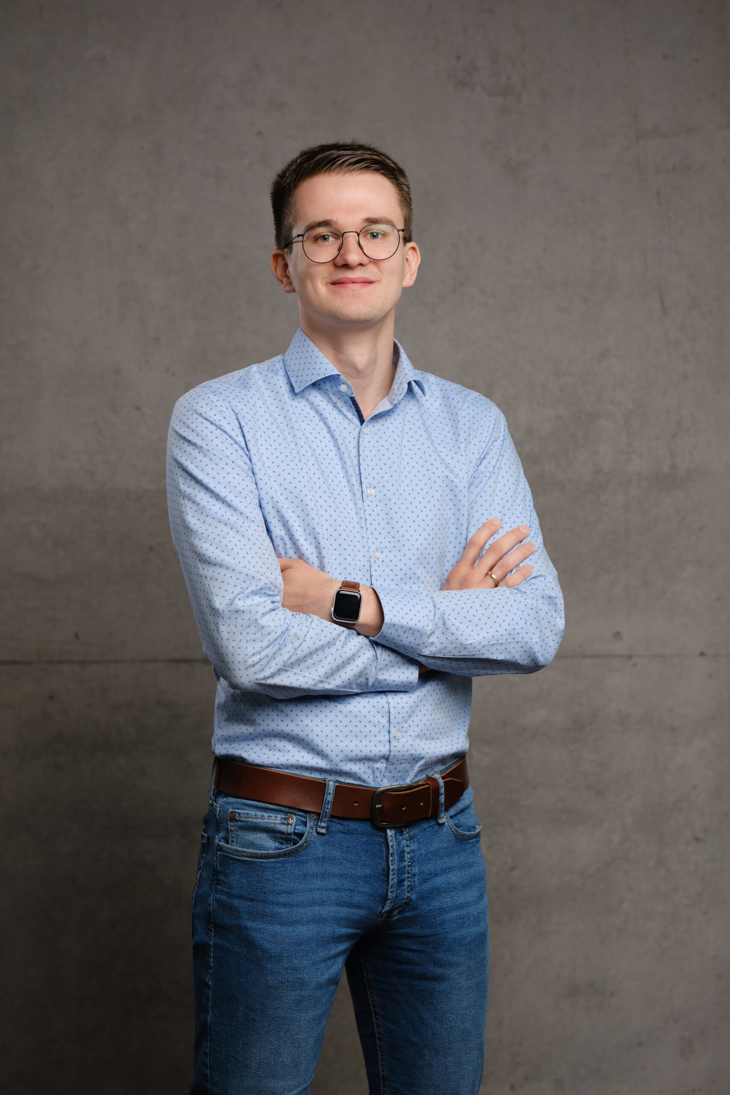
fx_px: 2555
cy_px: 548
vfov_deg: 24.2
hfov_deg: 16.3
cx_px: 365
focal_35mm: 84
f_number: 2.8
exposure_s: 1/250
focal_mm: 56
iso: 160
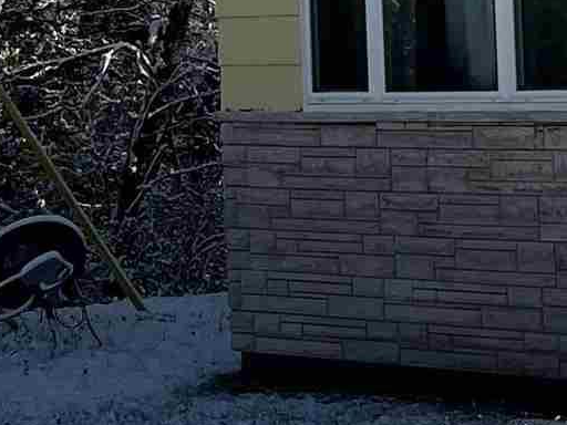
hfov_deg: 11.4
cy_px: 31
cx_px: 1136
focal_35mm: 156
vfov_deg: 9.5
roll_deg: +1.8
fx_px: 2555
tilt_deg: -0.8
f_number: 1.6
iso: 32
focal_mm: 5.1
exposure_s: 1/6579
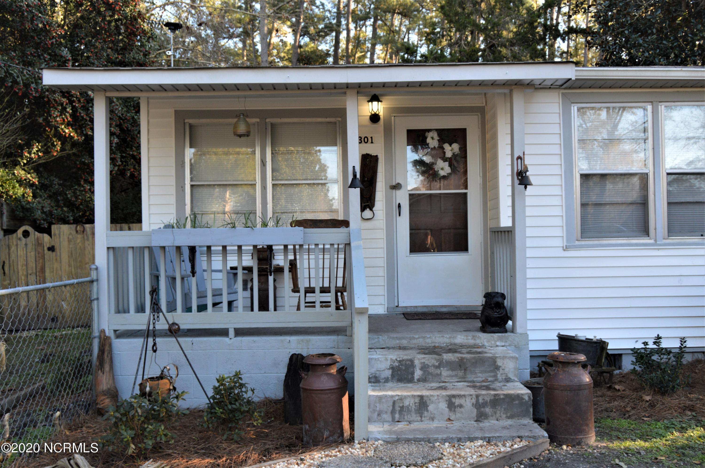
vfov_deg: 39.9
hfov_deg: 57.3
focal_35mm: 33
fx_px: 646
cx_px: 352
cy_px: 234
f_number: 5.6
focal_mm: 22
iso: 360
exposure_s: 1/125
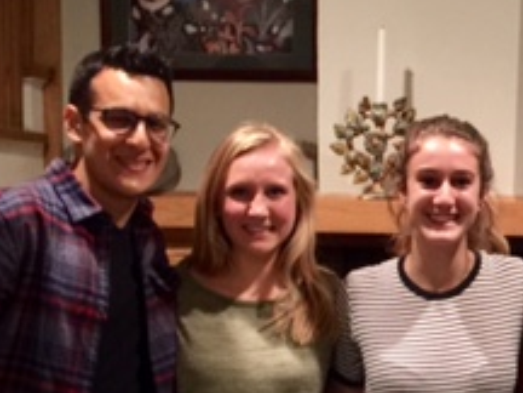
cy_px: 323
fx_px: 1299
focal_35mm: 86
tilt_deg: -7.2
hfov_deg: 22.0
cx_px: 504
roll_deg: -1.1
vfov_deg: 17.0
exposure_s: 1/8
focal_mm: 4.15
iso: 125
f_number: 2.2
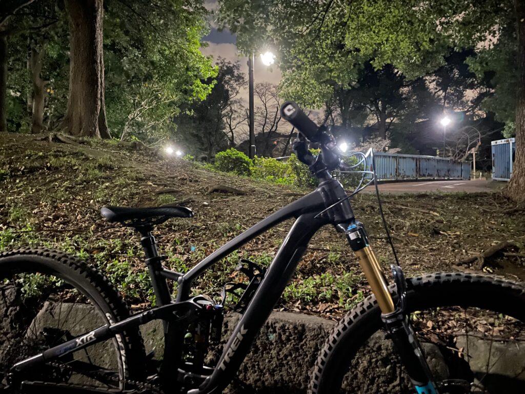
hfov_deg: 67.3
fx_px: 394
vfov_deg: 53.1
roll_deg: -0.1
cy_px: 197
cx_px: 262
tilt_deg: -2.1
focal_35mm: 26
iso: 1250
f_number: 1.6
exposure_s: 1/4
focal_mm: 4.2
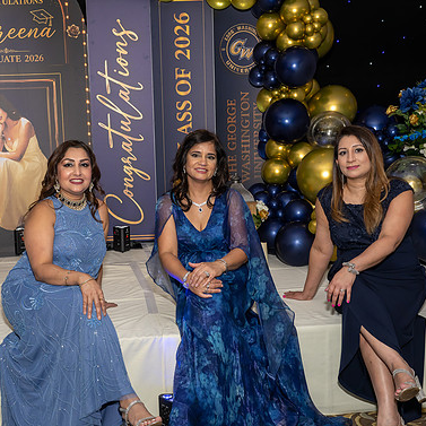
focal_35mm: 48
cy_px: 221
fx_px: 668
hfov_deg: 35.1
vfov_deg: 35.4
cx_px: 155
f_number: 8
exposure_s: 1/250
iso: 640
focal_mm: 32.5
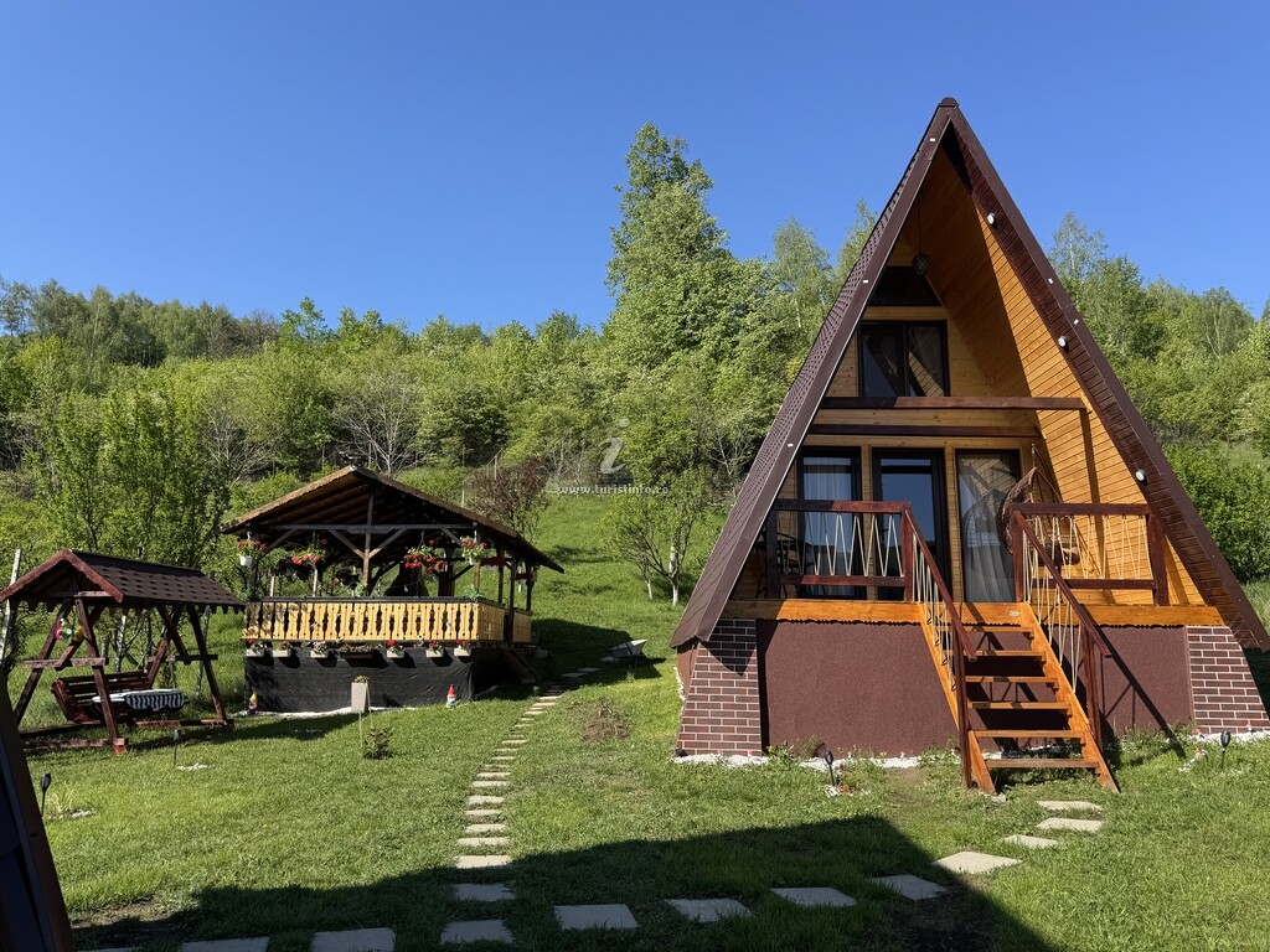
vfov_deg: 56.8
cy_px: 476
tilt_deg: +11.7
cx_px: 635
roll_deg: -0.6
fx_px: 881
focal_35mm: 24
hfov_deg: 71.6
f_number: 1.78
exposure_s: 1/2252
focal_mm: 6.76
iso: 80
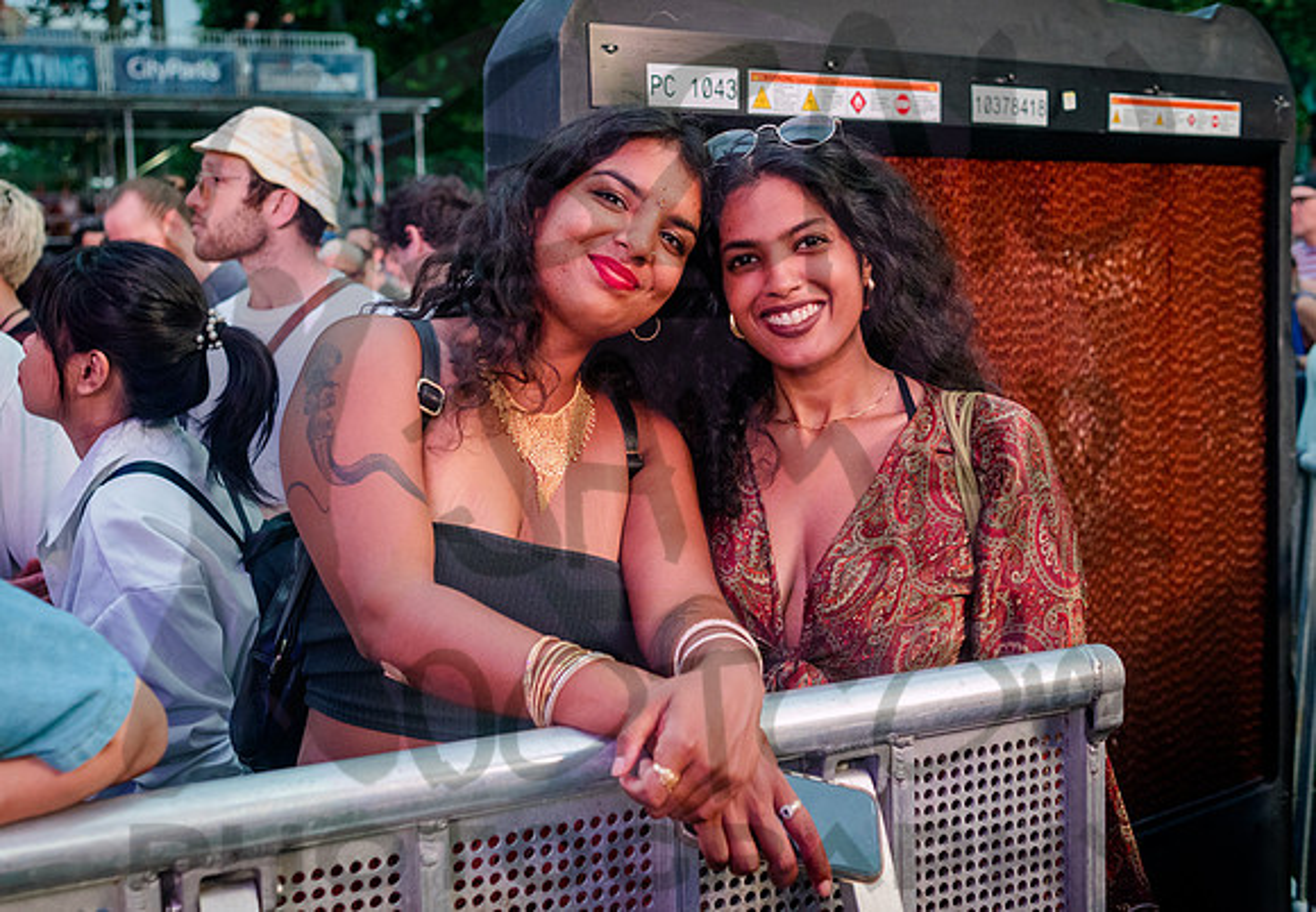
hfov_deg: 48.8
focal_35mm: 39
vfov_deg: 35.0
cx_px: 572
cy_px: 416
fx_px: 1447
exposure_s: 1/160
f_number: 3.5
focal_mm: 35
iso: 4000
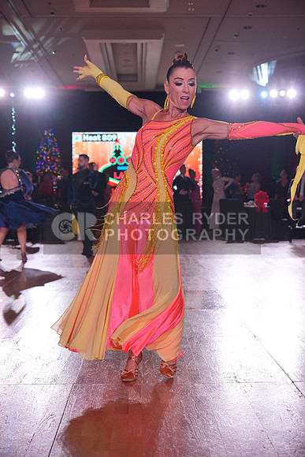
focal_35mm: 51
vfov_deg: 38.9
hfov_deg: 26.5
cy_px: 228
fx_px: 648
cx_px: 152
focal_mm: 51
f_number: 4
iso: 1000
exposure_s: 1/500
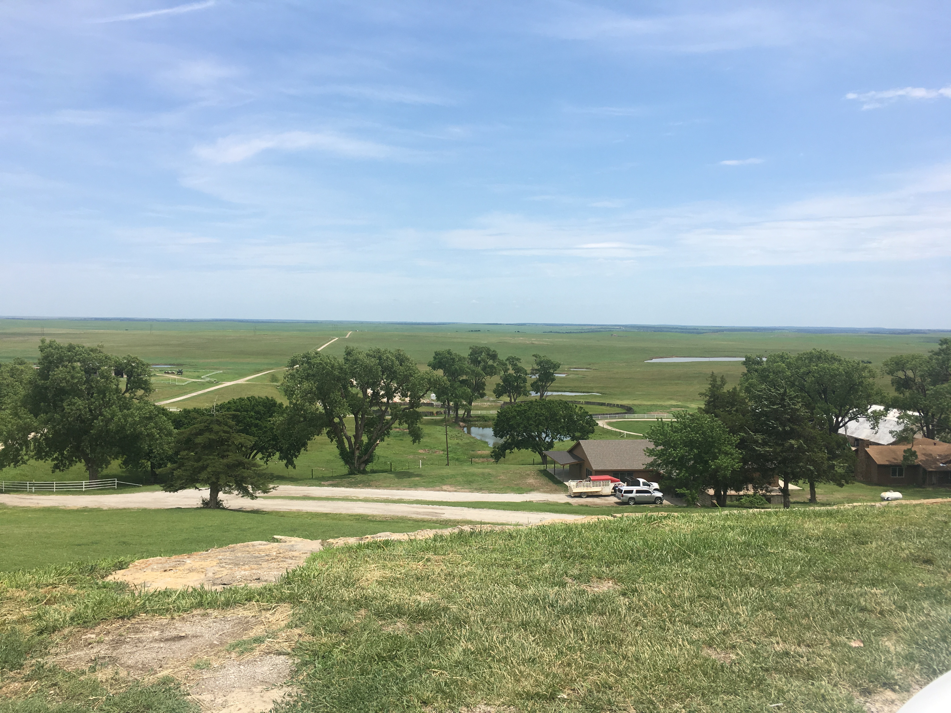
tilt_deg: +0.6
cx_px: 476
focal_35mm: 29
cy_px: 356
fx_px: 797
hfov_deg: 61.7
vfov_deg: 48.2
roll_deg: -0.1
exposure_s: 1/1876
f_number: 2.2
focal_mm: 4.15
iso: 25
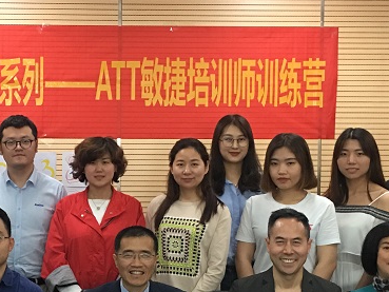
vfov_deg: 18.1
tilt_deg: -1.0
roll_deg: +0.0
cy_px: 208
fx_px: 911
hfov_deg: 23.6
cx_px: 60
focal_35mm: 81
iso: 100
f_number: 2.2
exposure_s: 1/17
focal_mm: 4.15
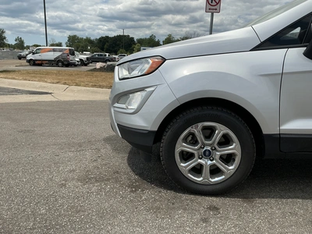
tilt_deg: -12.5
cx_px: 156
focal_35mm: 28
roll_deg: -1.6
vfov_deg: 49.7
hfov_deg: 63.4
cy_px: 117
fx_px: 252
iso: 25
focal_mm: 3
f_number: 1.8
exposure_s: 1/2801
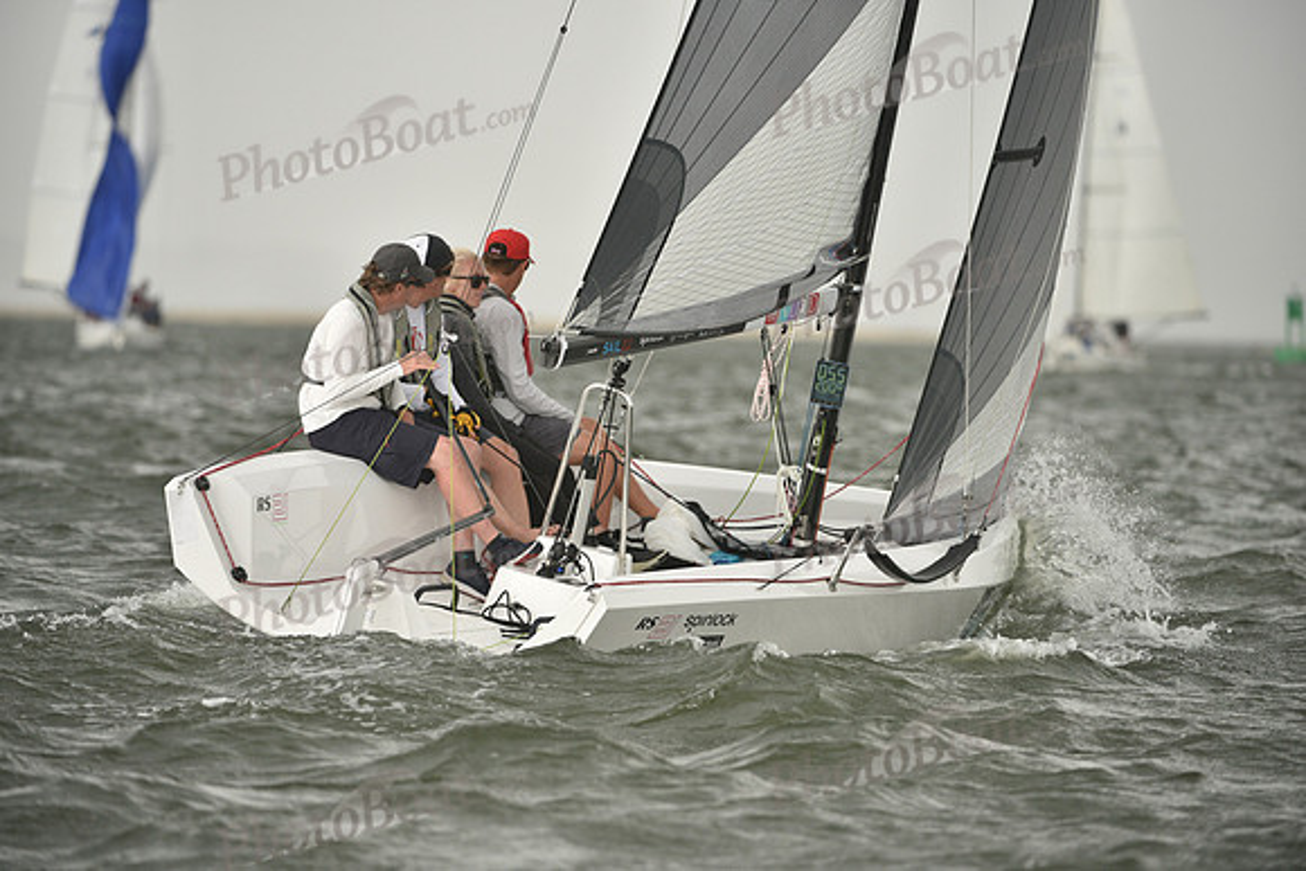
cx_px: 653
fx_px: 10885
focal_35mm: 300
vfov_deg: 4.6
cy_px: 436
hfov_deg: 6.9
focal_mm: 300
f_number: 4.5
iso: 400
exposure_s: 1/800
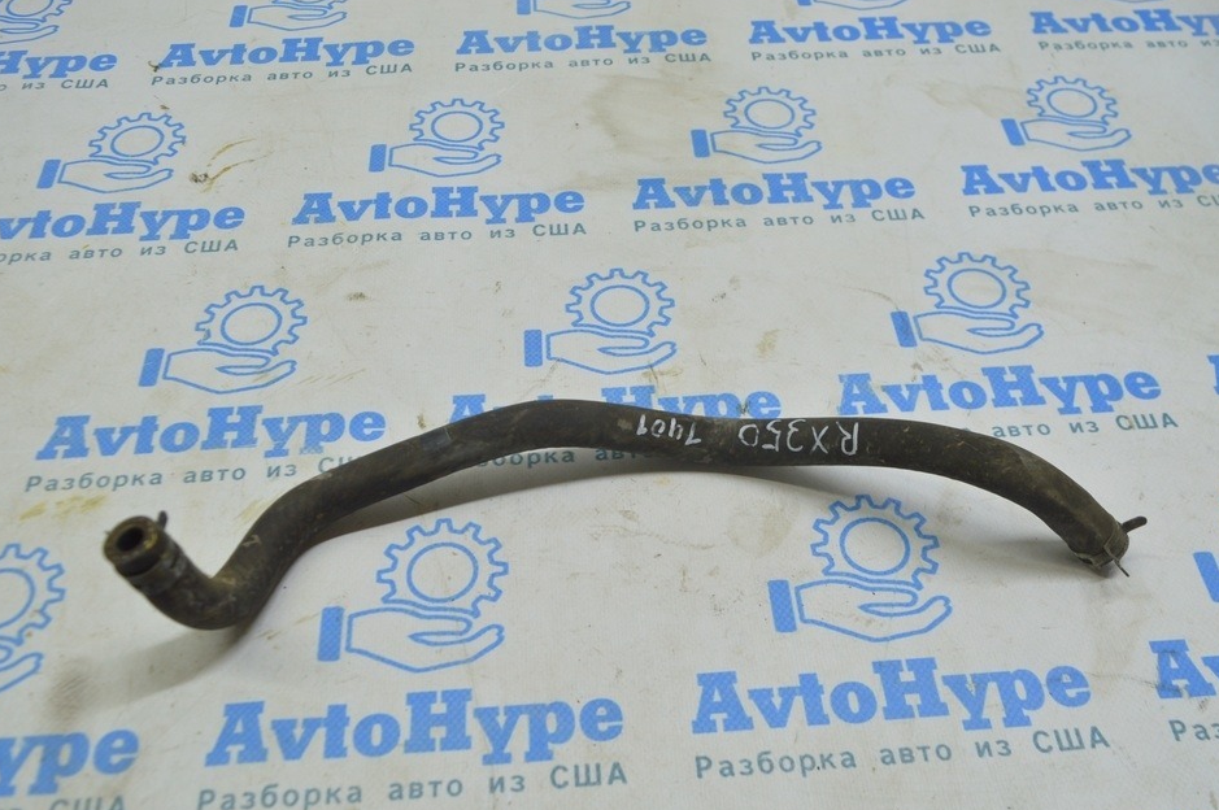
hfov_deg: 53.2
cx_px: 611
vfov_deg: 36.8
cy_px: 438
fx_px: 1218
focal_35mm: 36
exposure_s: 1/40
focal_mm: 22
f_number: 5.6
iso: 400
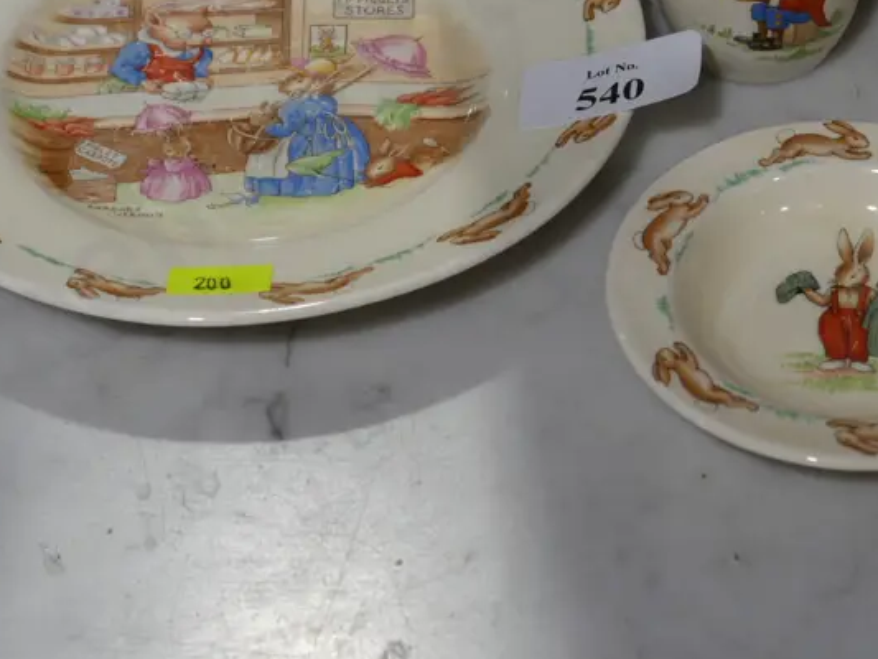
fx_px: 3120
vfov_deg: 12.0
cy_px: 77
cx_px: 371
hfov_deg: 16.0
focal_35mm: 123
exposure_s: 1/80
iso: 250
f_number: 5.4
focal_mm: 32
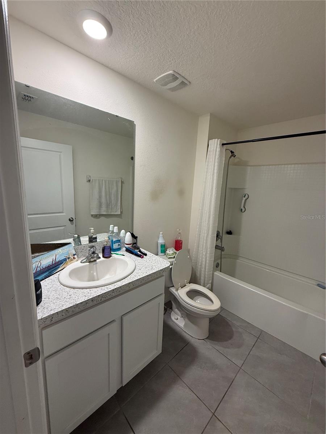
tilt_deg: -10.9
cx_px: 163
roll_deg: -2.2
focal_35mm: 14
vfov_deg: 102.1
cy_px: 217
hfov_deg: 85.7
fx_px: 176
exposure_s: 1/120
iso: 320
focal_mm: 2.22
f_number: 2.2
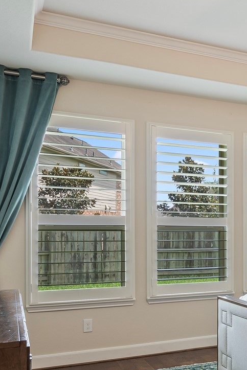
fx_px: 494
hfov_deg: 24.6
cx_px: 318
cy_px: 236
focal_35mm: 48
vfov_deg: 40.8
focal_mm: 16
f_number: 6.3
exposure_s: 1/5
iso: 125
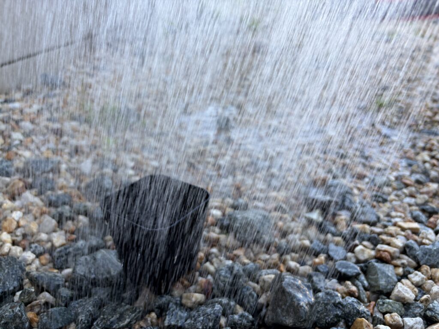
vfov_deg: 53.1
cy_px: 164
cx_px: 220
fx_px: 330
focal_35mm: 26
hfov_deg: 67.3
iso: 40
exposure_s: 1/245
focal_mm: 5.96
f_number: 1.6
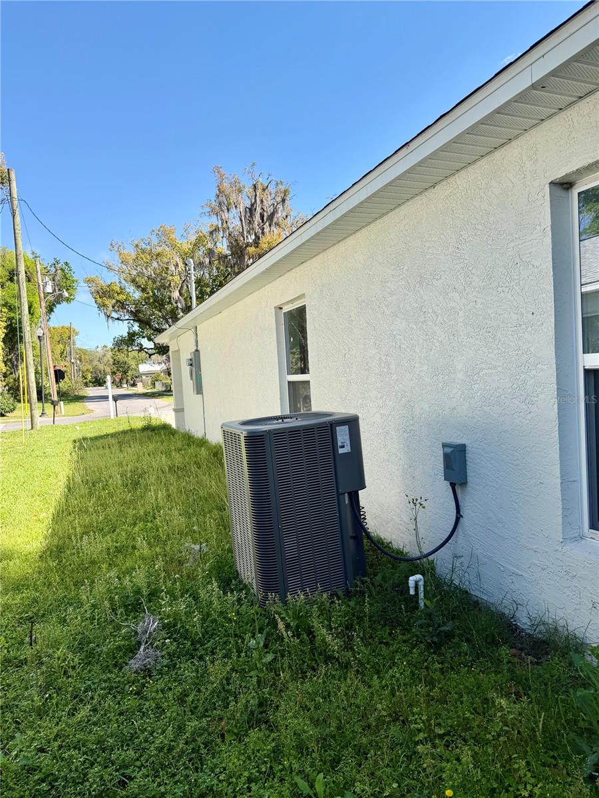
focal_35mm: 24
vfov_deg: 71.6
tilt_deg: -2.3
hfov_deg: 56.8
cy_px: 399
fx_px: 554
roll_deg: +2.8
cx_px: 300
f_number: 1.78
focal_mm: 6.76
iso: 80
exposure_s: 1/2110
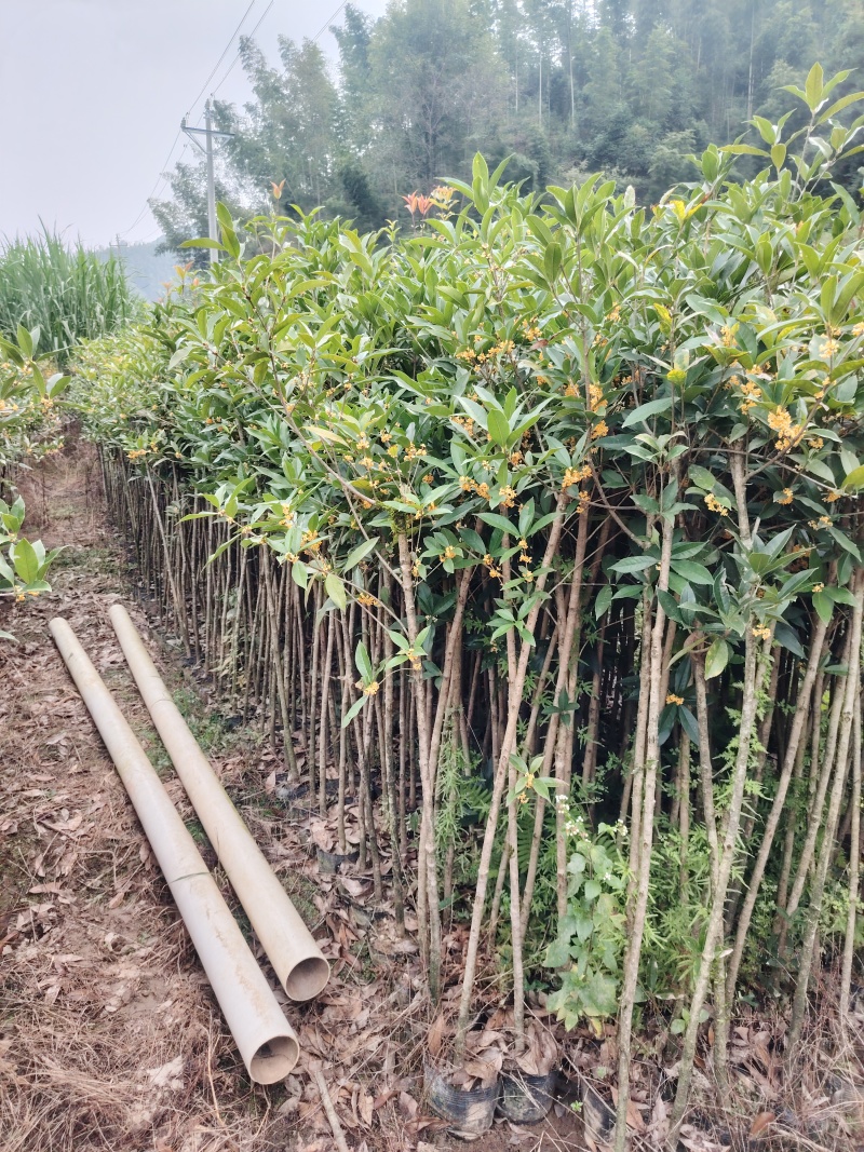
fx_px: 799
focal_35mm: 24
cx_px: 432
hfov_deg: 56.8
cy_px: 576
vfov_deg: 71.6
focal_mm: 5.25
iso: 438
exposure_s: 1/900
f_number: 1.75
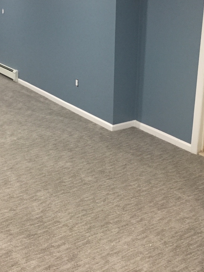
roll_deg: -0.2
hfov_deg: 31.9
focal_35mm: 45
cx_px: 68
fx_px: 354
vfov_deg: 41.5
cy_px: 88
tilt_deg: -11.5
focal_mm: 4.15
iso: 160
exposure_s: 1/30
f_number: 2.2
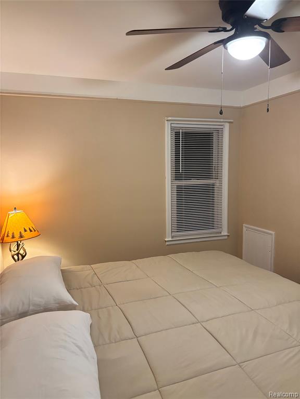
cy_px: 200
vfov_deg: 67.3
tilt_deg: -7.6
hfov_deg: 53.1
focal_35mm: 26
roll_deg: -0.1
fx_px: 300
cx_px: 150
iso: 320
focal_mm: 5.96
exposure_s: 1/60
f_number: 1.6
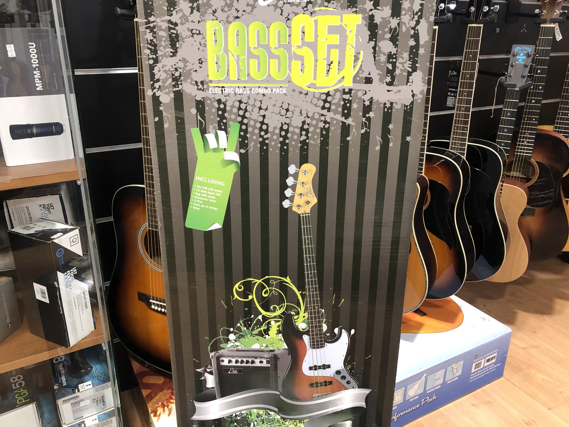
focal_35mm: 28
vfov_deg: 49.7
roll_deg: -0.1
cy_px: 214
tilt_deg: -22.0
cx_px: 284
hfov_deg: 63.4
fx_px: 460
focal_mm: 3.99
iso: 100
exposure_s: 1/13
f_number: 1.8
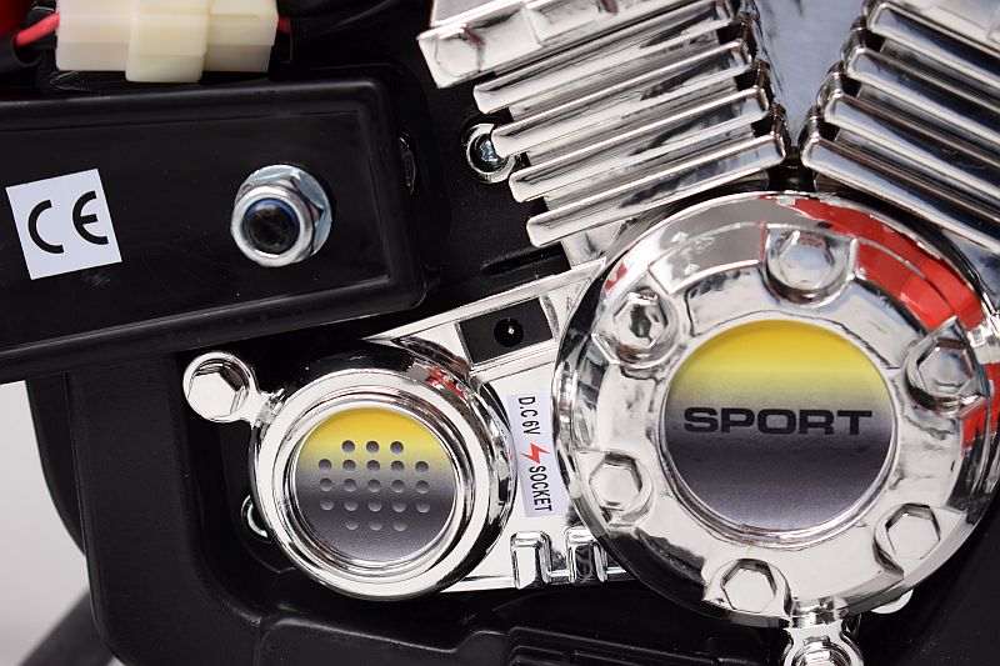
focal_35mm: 82
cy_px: 333
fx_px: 2291
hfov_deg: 24.6
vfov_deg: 16.5
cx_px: 500
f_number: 5.6
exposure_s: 1/200
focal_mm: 55
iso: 400
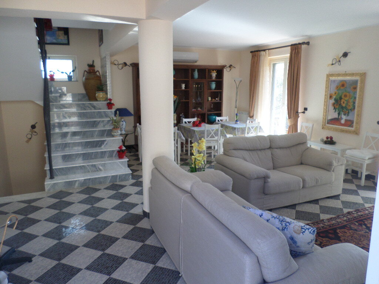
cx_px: 190
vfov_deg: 54.9
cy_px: 142
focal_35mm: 25
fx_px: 274
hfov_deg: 69.4
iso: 80
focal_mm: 4.5
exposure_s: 1/45
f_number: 2.5
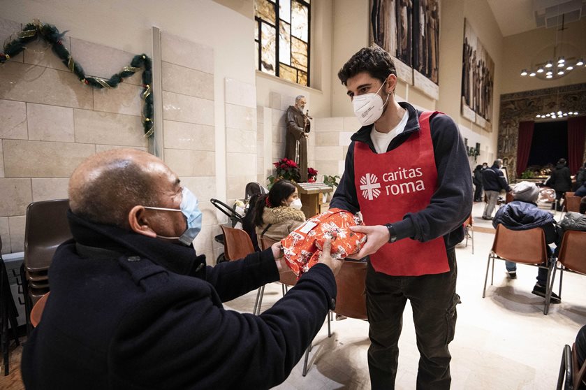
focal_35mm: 16
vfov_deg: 73.7
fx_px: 260
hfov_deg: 96.8
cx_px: 293
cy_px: 195
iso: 4000
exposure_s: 1/200
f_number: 4.5
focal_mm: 16
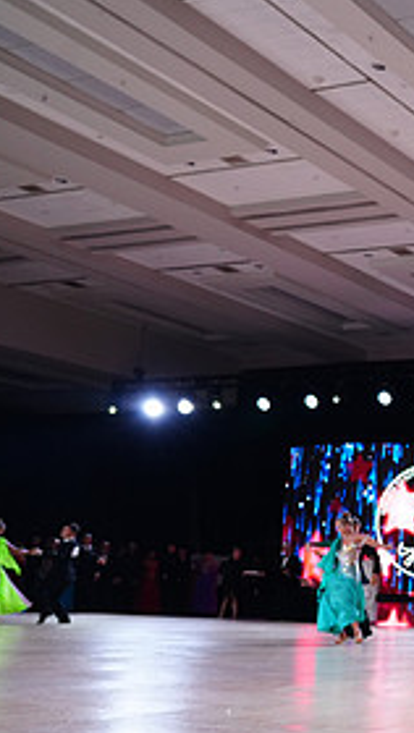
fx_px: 1012
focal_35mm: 52
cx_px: 726
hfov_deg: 18.5
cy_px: 501
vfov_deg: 39.3
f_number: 4
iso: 1250
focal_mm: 24
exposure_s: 1/500
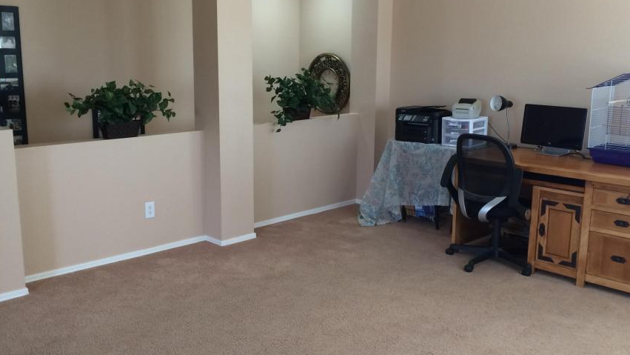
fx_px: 635
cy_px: 169
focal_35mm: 38
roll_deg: -1.1
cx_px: 315
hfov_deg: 52.8
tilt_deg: -11.7
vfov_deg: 31.2
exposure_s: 1/30
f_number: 2.2
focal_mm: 4.15
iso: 100
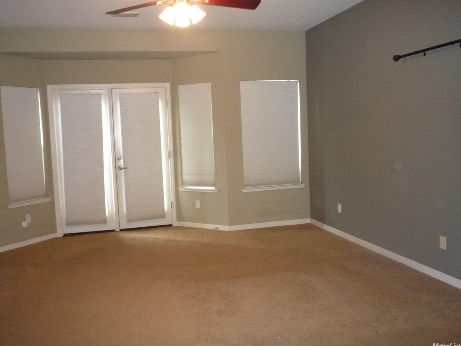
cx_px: 219
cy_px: 165
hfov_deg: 56.8
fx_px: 426
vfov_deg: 44.1
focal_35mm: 32
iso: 500
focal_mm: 5.2
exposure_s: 1/30
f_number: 3.3
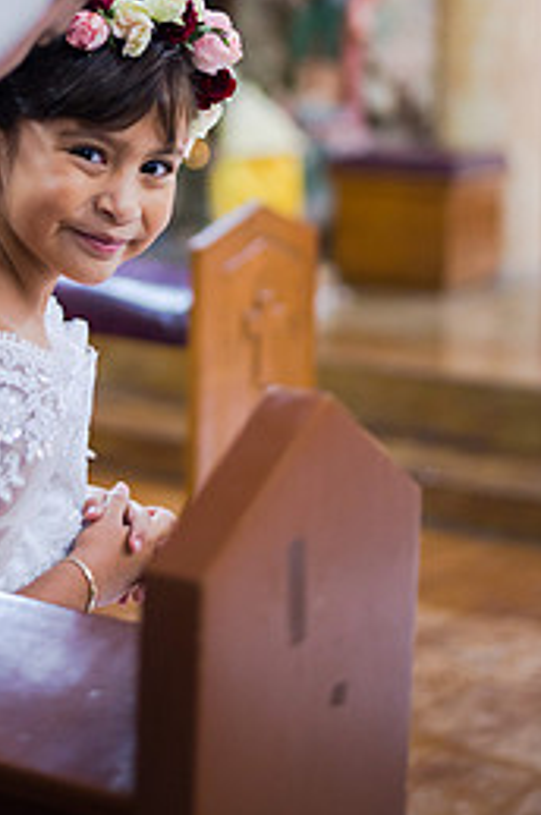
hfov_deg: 15.5
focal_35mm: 87
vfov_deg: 22.9
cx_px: 85
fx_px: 1966
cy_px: 116
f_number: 1.8
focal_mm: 50
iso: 1600
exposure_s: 1/200
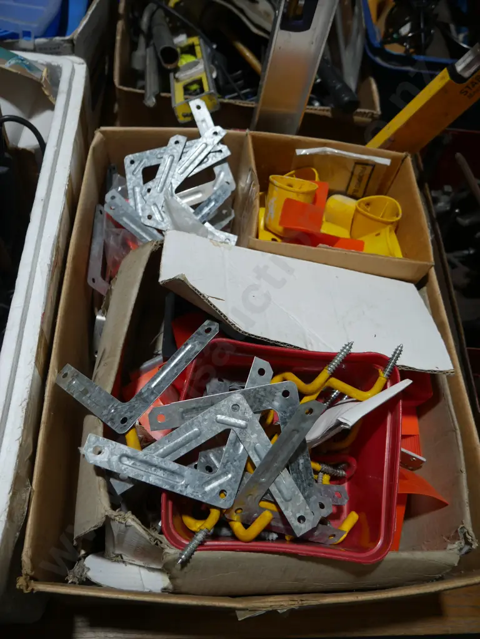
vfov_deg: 63.4
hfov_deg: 49.7
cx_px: 240
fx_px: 518
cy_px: 320
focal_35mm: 28
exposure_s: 1/125
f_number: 3.5
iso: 200
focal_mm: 14
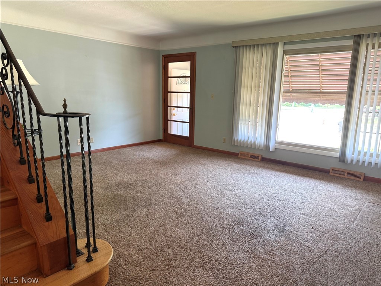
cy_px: 143
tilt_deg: -10.7
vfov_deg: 56.8
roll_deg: -1.4
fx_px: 264
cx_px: 190
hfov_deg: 71.6
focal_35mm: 24
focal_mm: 6.76
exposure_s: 1/60
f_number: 1.78
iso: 160
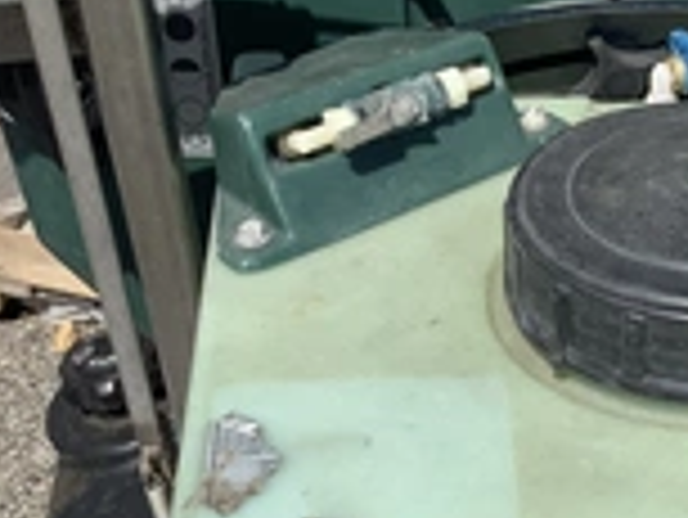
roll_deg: -4.3
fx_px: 1611
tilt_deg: -38.9
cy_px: 468
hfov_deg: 23.3
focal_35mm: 81
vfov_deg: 17.9
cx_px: 648
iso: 25
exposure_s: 1/1567
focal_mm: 3.3
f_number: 2.4
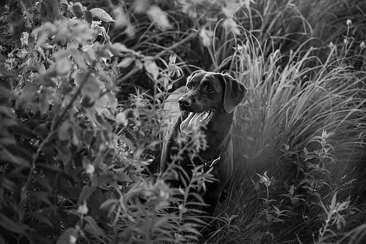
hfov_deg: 30.1
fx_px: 681
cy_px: 122
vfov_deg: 20.3
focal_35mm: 67
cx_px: 183
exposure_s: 1/500
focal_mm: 67
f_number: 3.2
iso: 320
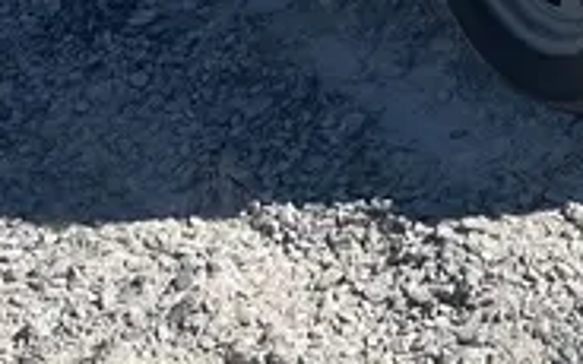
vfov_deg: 10.0
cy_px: -587
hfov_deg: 17.8
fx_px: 1748
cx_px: 738
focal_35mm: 110
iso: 32
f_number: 1.6
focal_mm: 4.2
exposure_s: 1/3509
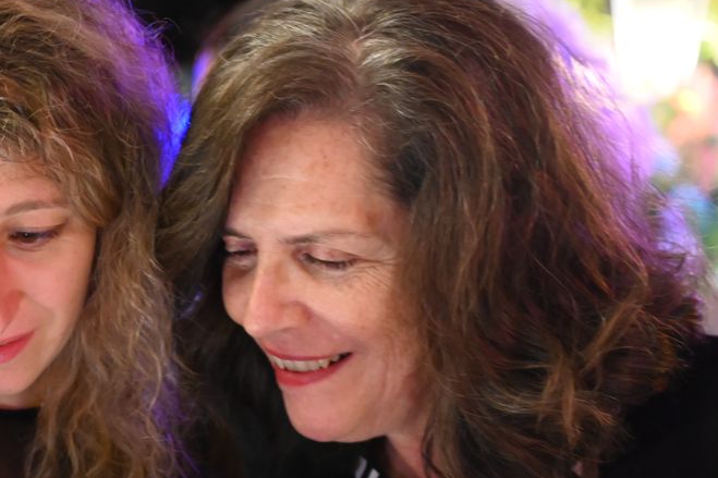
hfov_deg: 15.0
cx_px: 157
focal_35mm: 136
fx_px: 2712
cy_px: 296
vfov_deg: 10.1
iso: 8000
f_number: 4.5
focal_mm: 70
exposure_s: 1/30
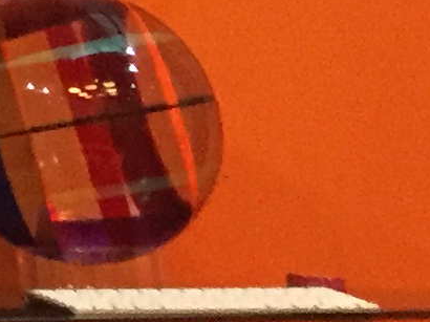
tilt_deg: +17.3
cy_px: -668
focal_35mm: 231
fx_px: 2868
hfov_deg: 6.9
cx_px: -1229
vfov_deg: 5.9
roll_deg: -0.6
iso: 200
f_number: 2.2
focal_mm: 4.15
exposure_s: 1/30
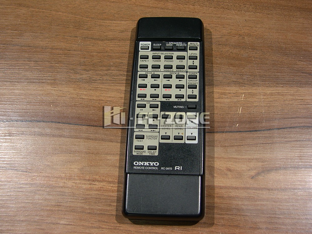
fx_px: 496
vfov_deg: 26.6
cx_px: 156
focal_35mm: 55
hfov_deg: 34.9
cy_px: 117
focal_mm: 14.2
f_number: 2.8
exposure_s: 1/60
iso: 50
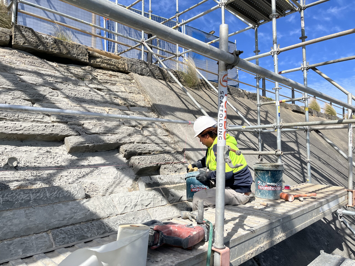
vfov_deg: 53.1
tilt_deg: +4.6
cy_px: 133
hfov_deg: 67.3
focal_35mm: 26
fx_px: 267
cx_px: 178
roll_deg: +0.8
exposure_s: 1/4310
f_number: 1.6
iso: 50
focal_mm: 5.1
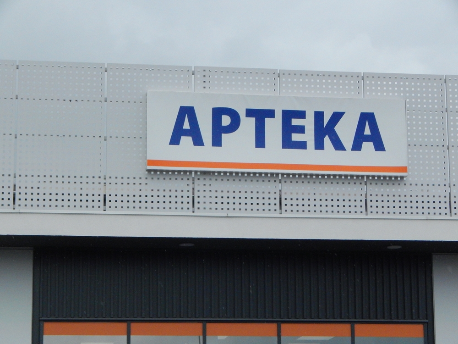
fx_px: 1522
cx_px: 229
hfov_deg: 17.1
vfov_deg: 12.9
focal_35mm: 115
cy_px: 172
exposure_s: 1/1500
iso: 800
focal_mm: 20.5
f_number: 9.2
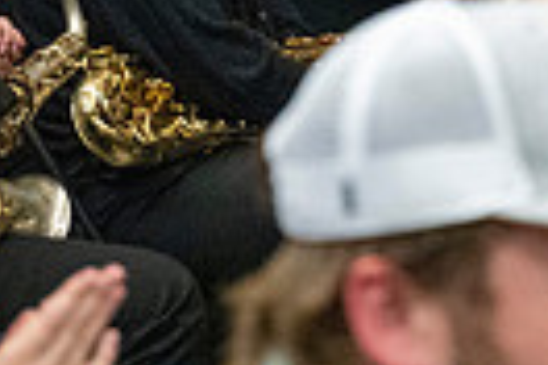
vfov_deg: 4.4
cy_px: -429
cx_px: 585
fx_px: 4673
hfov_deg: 6.7
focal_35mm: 307
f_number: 4
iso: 10000
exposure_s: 1/500
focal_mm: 70
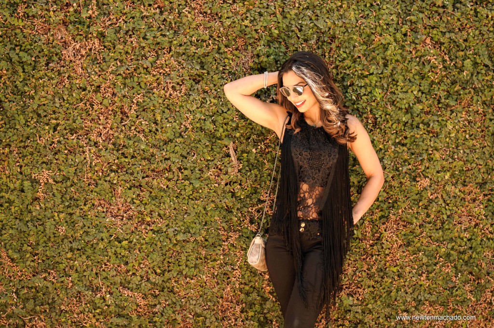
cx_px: 247
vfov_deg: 18.1
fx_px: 1028
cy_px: 164
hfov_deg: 27.0
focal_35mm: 75
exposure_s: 1/1250
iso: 320
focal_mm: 50
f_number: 1.8
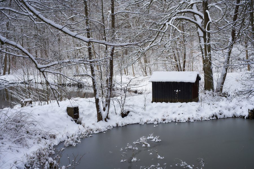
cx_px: 127
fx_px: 353
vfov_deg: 27.0
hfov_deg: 39.6
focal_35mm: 50
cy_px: 84
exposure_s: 1/640
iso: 200
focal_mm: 50
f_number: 5.6
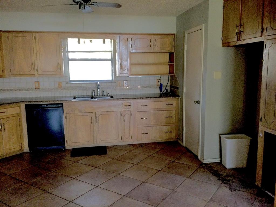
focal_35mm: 31
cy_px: 104
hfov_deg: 58.4
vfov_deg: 45.4
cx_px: 138
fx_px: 247
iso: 200
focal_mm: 3.3
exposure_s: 1/15
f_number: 2.4
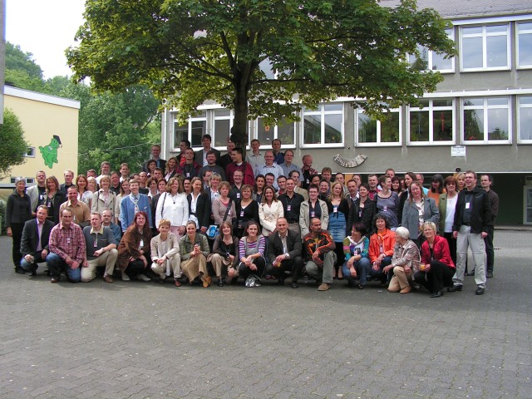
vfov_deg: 39.7
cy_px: 200
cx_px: 266
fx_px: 553
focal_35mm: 36
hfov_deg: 51.4
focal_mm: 6
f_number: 3.2
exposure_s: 1/250
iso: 64
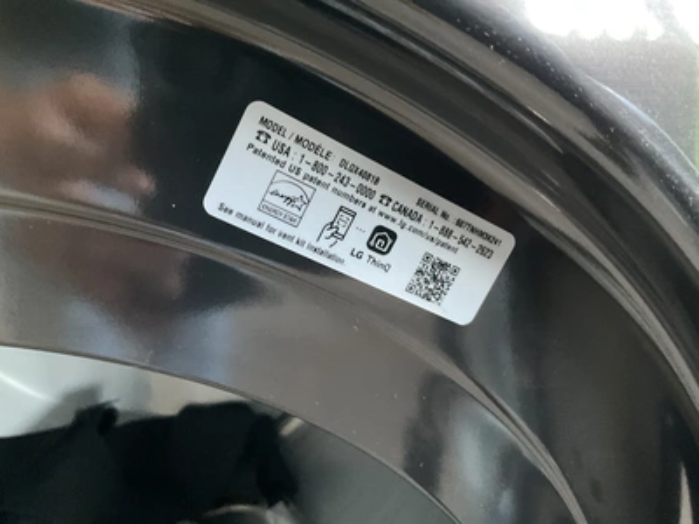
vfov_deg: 48.2
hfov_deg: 61.7
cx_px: 350
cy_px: 262
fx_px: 586
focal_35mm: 29
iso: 500
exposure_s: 1/30
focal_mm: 3
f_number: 1.8
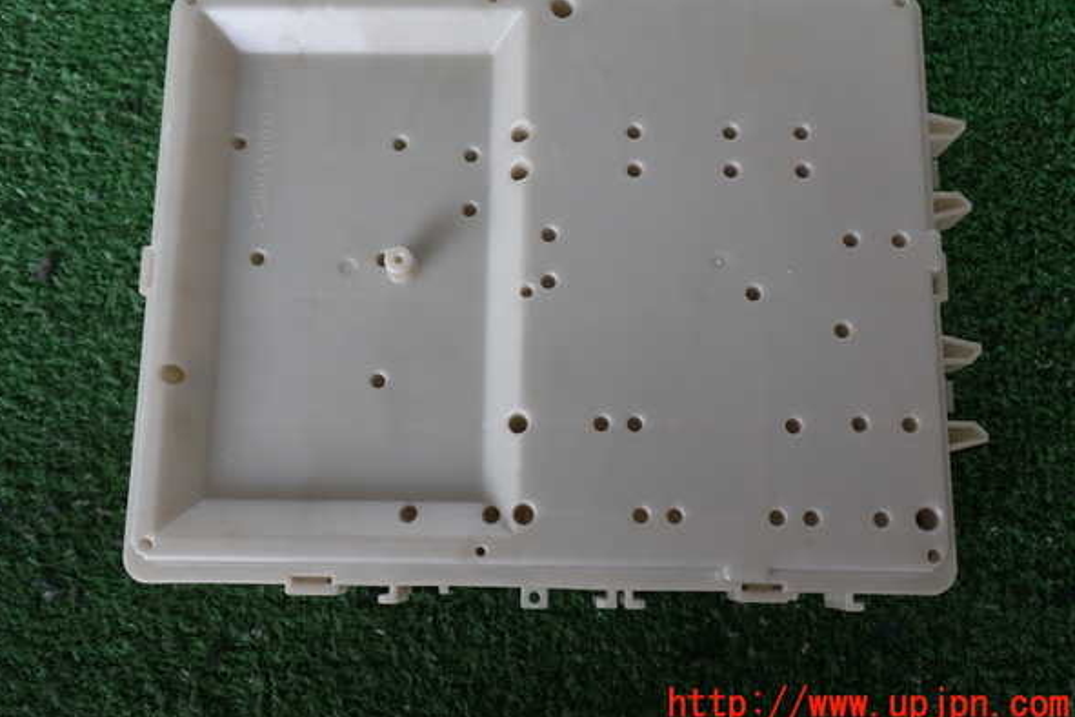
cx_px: 533
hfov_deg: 50.7
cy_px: 318
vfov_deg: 35.0
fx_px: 1135
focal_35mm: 38
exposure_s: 1/80
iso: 125
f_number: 2.5
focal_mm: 6.37
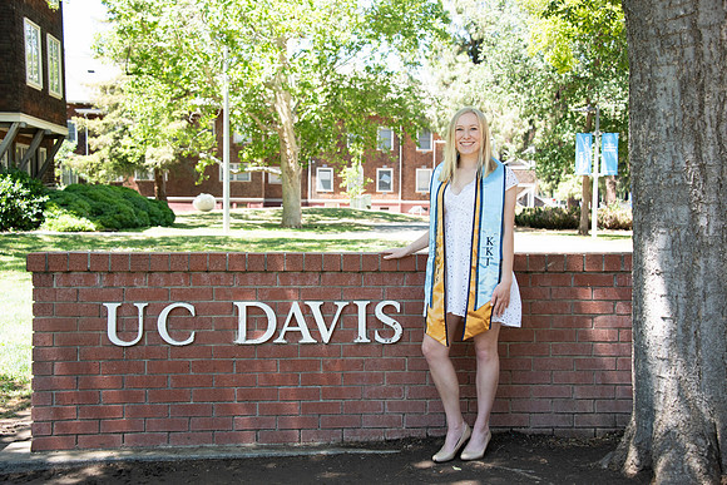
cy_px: 242
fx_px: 970
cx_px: 364
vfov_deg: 28.1
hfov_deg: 41.1
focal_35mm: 48
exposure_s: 1/400
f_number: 5.6
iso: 640
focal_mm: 48
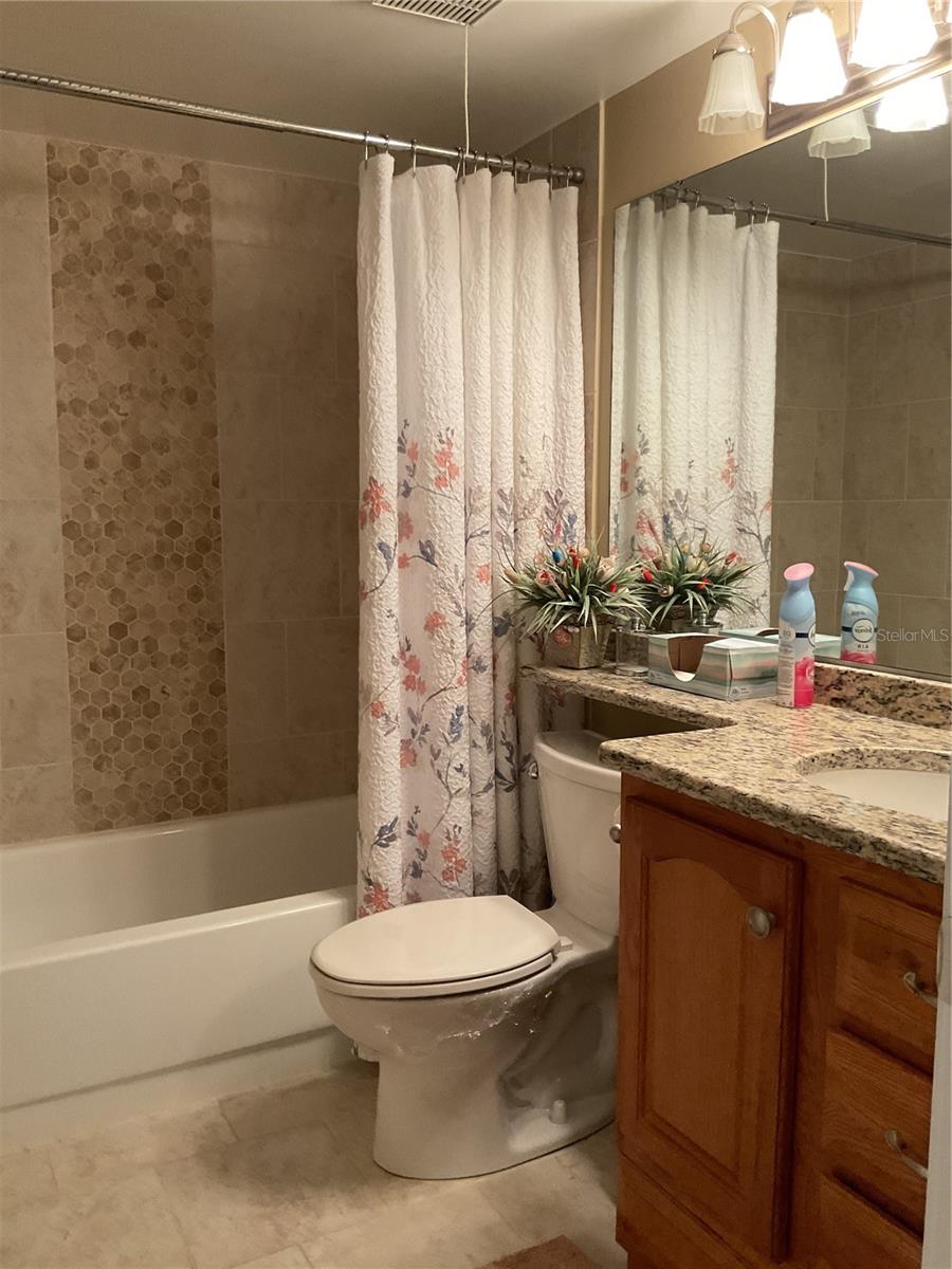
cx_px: 476
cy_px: 634
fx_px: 1063
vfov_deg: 61.7
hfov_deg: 48.2
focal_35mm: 29
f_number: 1.8
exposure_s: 1/60
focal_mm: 3
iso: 160
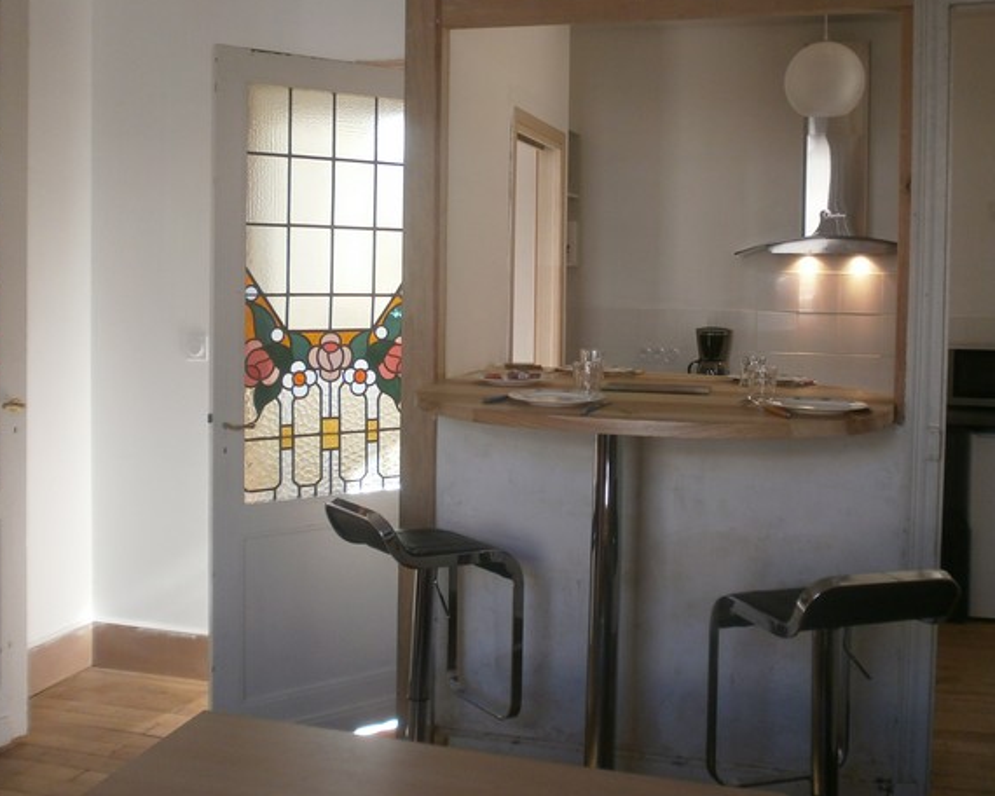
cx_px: 534
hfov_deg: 49.0
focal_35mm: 37
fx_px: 1090
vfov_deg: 39.9
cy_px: 316
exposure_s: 1/60
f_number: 2.9
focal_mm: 4.8
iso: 100
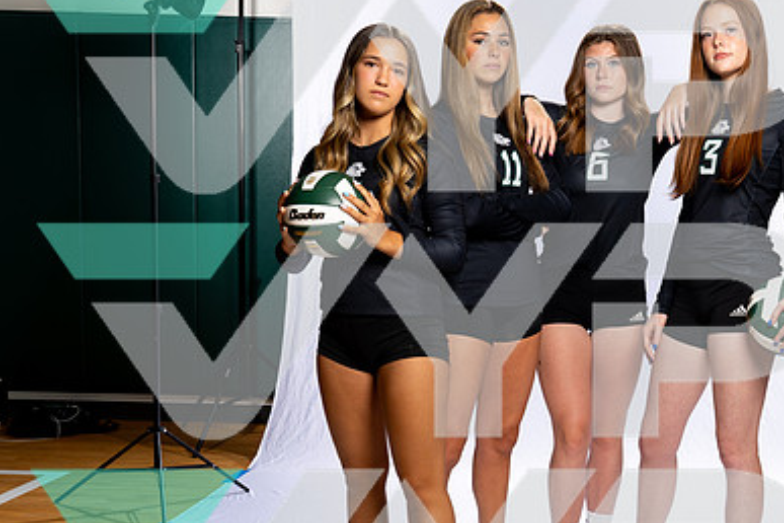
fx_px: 1219
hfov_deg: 34.7
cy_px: 351
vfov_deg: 24.1
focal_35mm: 56
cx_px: 611
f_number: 8
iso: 160
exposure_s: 1/250
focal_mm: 34
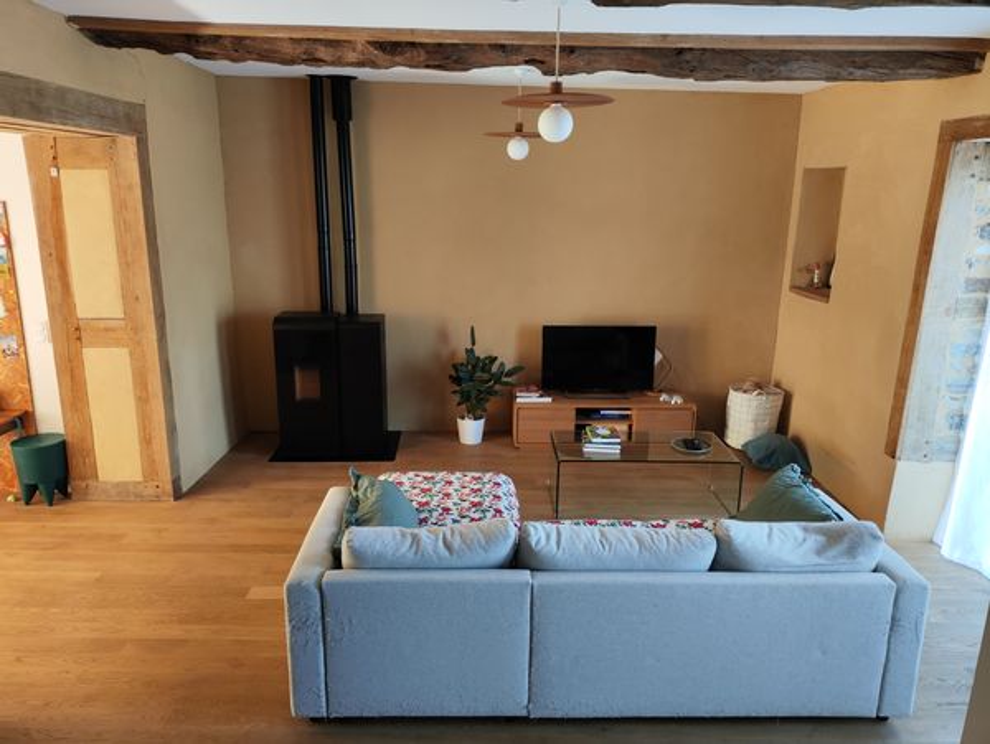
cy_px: 372
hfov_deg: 71.6
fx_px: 687
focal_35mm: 24
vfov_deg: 56.9
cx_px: 495
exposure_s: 1/33.3
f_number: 1.8
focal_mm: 4.68
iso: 139
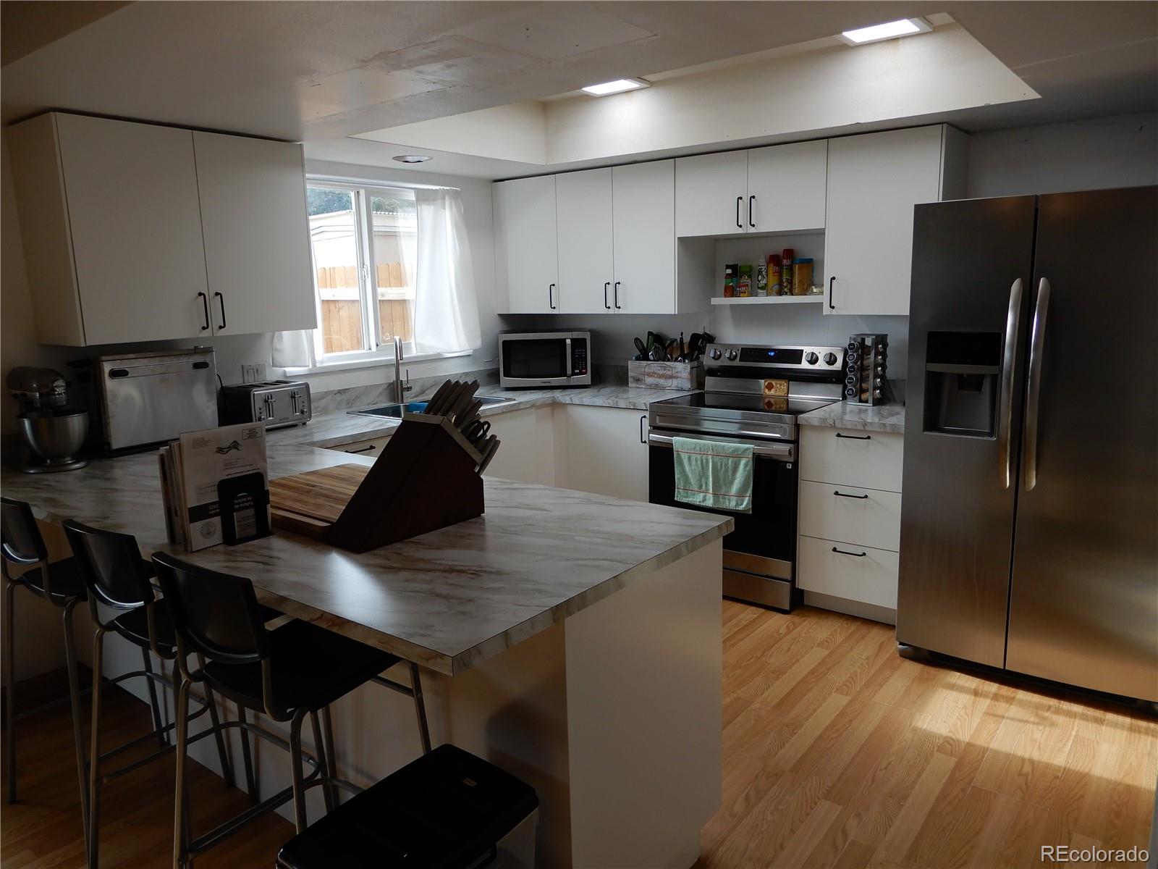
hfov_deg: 71.6
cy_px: 434
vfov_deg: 56.8
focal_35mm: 24
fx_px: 803
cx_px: 579
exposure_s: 1/50
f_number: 3.4
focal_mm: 4.3
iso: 80
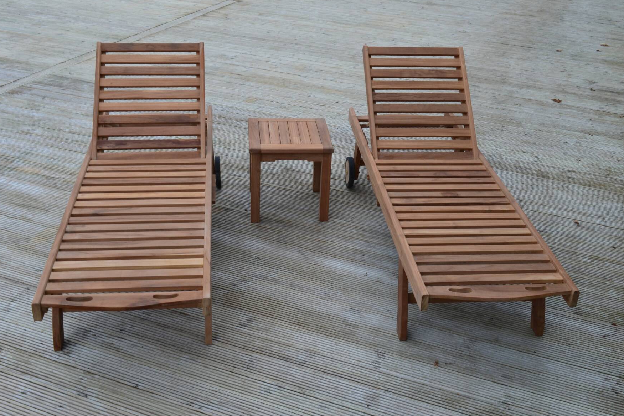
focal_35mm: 40
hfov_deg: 48.5
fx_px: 693
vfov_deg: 33.4
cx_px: 316
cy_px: 210
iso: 400
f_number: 10
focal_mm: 26
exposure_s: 1/40
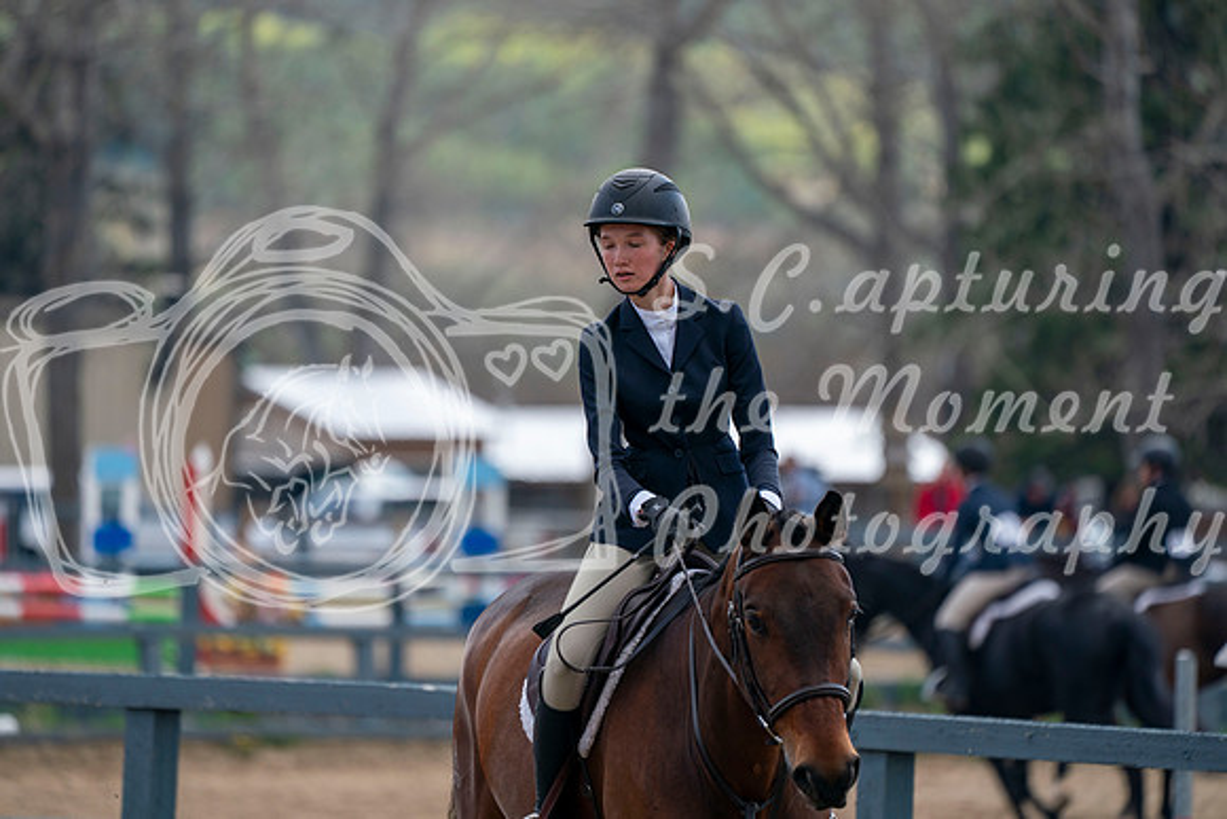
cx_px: 614
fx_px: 13636
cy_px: 410
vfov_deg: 3.4
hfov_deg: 5.2
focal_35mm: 400
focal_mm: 400
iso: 250
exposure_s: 1/500
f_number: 5.6
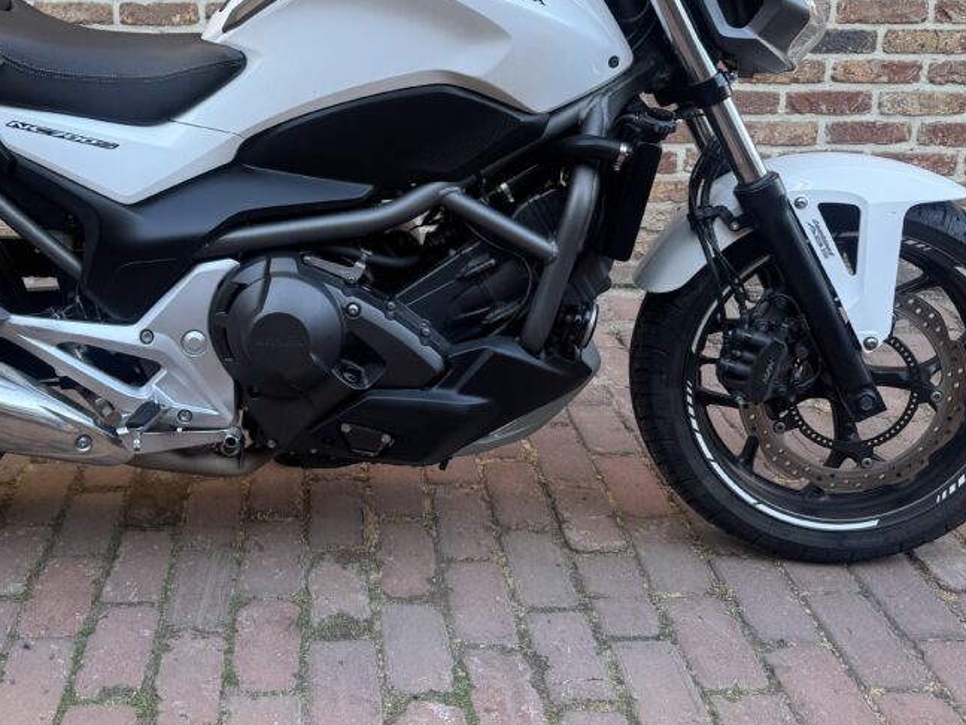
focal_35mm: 40
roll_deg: +0.5
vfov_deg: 35.2
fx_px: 1116
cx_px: 318
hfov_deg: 46.0
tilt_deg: -14.4
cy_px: 182
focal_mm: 6.76
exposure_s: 1/340
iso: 80
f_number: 1.78
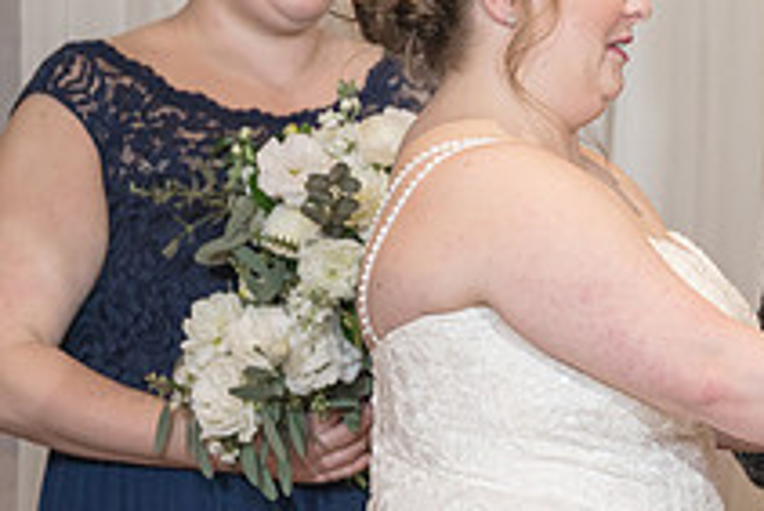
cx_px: 1028
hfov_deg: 4.5
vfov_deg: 3.0
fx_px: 9705
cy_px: 184
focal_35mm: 457
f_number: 4
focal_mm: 152
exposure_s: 1/200
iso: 2000
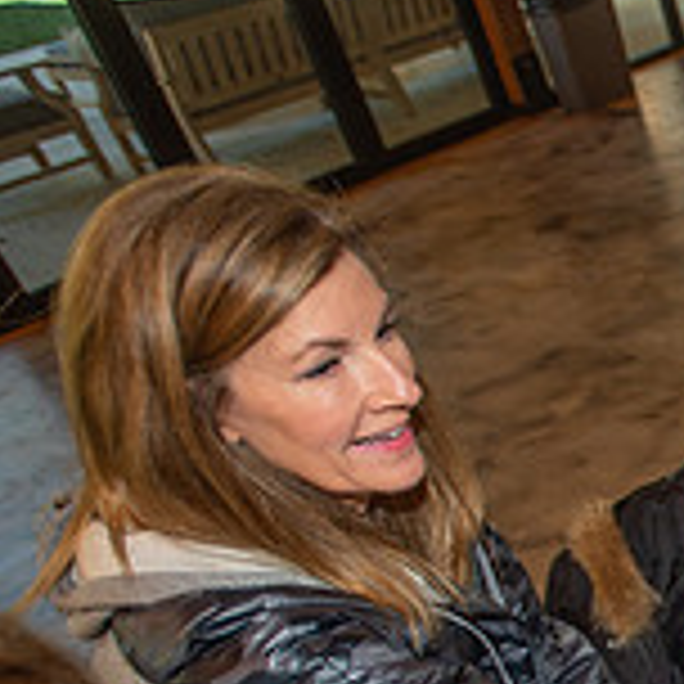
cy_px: 652
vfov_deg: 29.4
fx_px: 1230
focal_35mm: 55
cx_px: 1156
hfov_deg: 22.2
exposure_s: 1/250
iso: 400
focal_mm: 17
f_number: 2.8
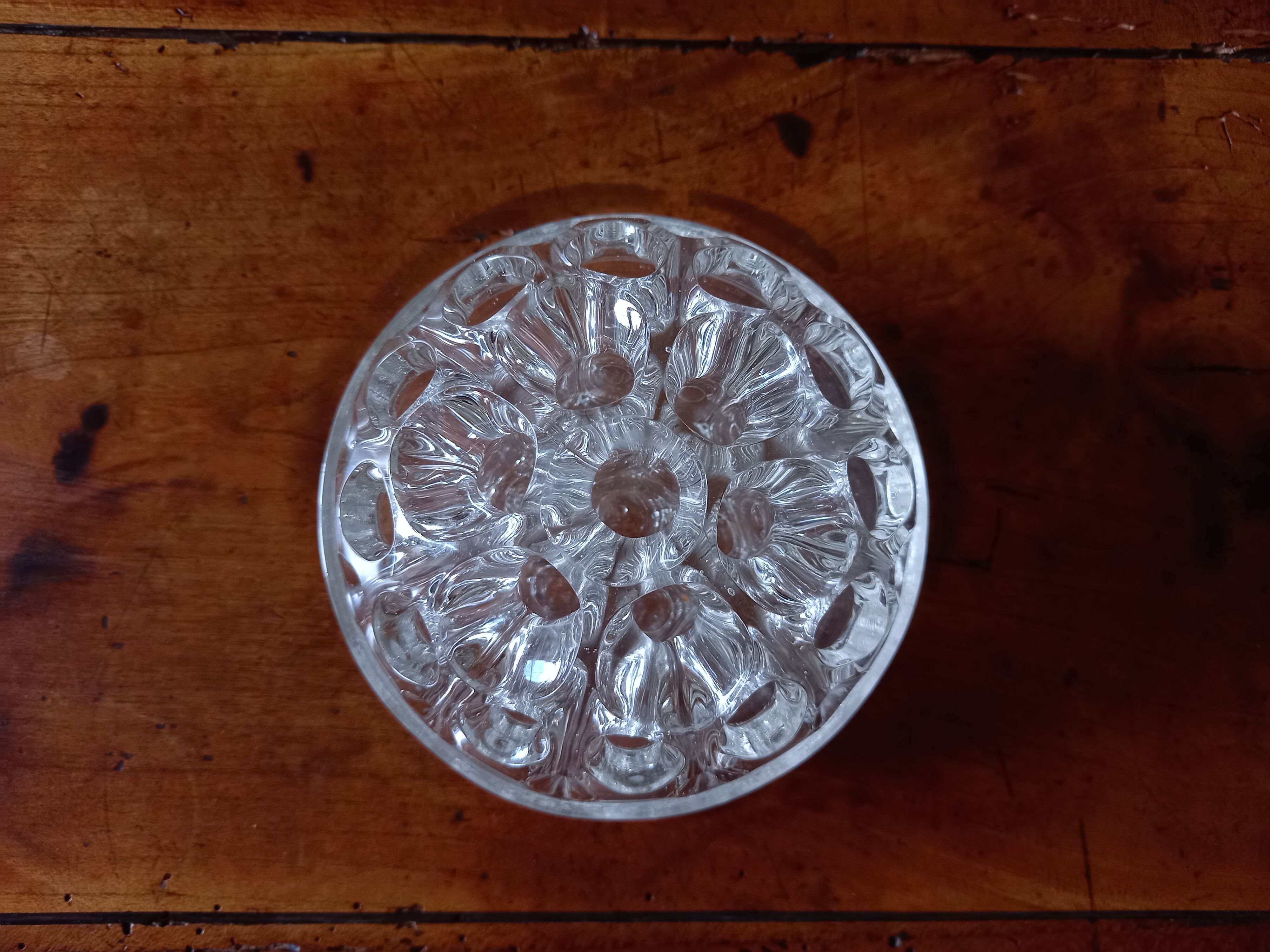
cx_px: 635
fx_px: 917
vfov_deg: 54.9
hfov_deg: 69.4
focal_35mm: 25
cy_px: 476
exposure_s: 1/33.3
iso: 160
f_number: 2
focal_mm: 4.6
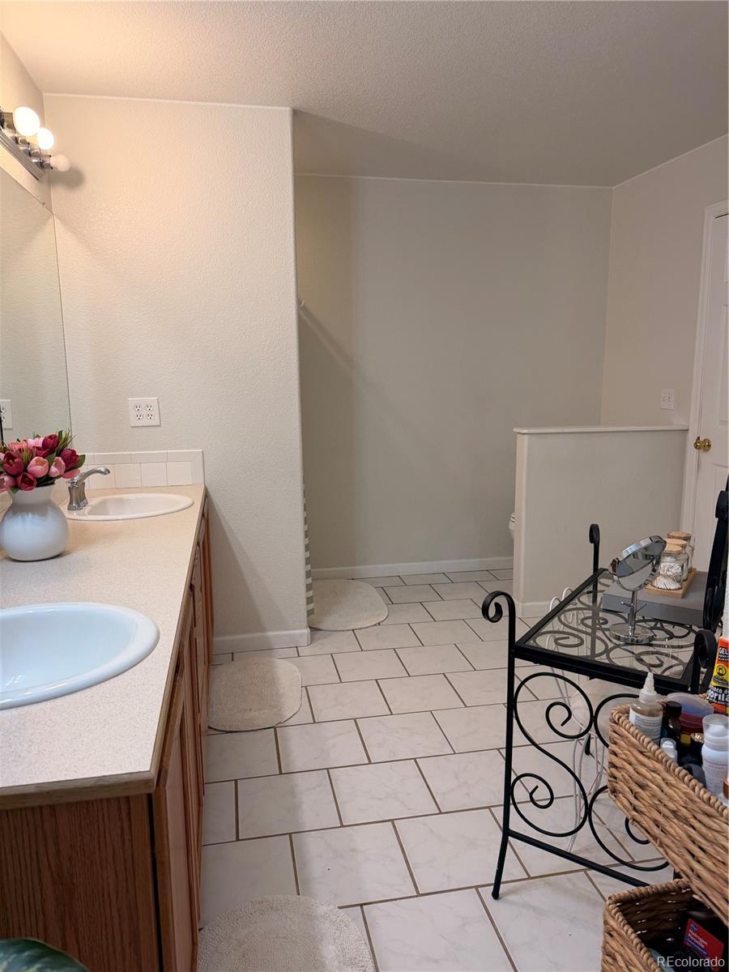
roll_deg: +0.5
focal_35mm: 24
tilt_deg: -10.3
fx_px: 674
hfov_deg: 56.8
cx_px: 364
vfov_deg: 71.6
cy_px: 486
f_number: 1.78
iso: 100
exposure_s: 1/120
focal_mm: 6.76
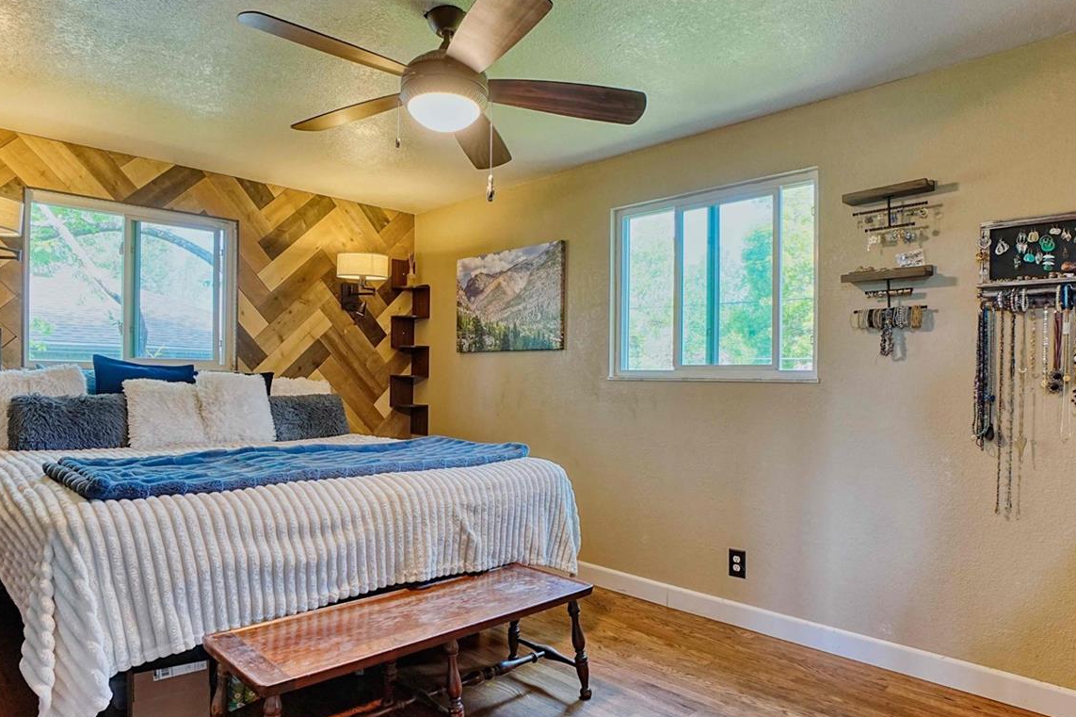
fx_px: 627
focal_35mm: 21
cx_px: 501
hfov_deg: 81.1
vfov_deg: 59.4
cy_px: 385
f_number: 7.1
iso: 800
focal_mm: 10
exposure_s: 1/13
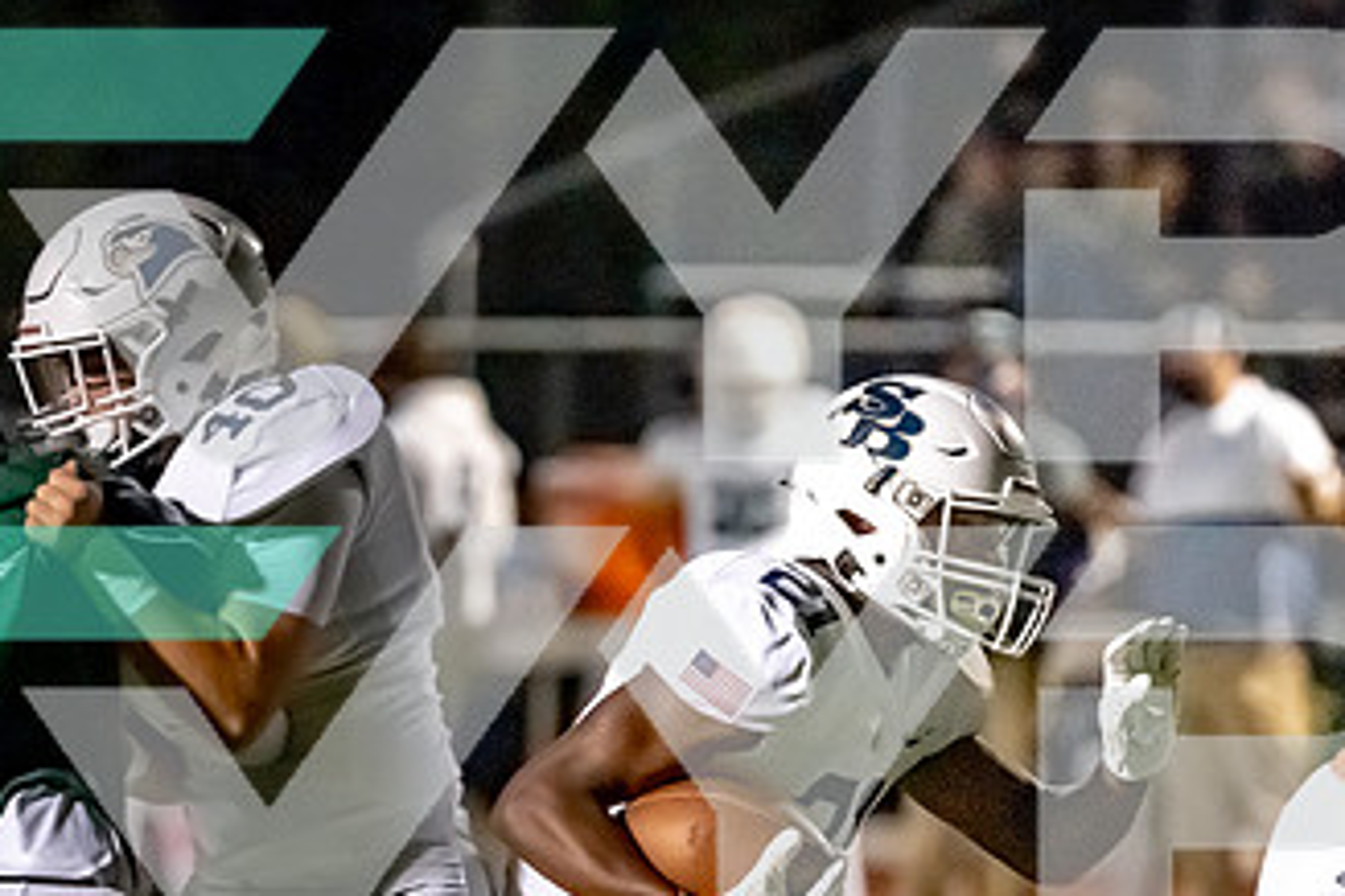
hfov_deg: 3.0
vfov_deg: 2.0
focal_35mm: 698
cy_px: 746
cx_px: 958
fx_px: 26076
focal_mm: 394
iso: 16000
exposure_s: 1/1600
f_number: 6.3
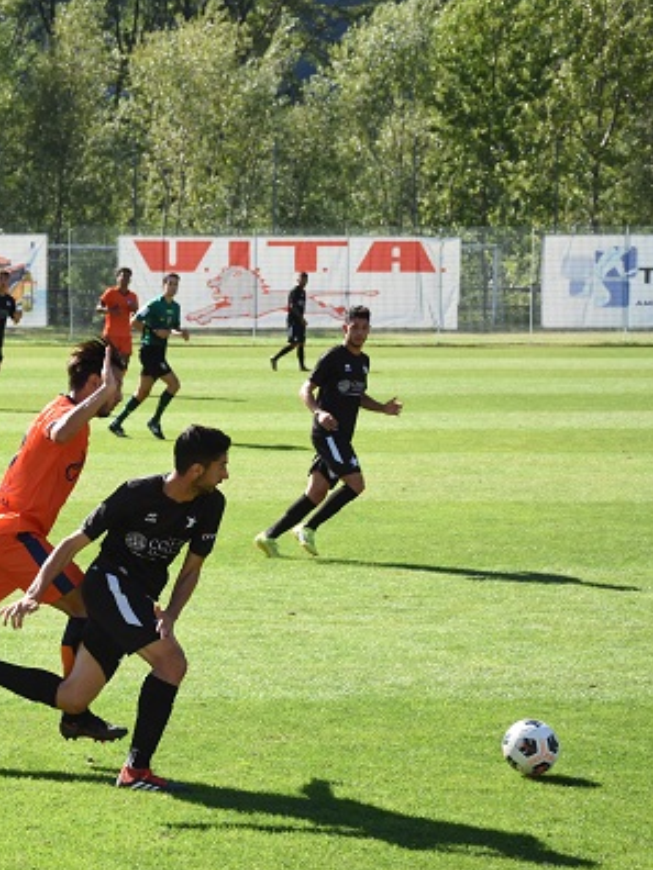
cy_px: 435
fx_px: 3295
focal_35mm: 131
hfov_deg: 11.3
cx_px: 88
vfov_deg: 15.1
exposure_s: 1/1250
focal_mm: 60
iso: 640
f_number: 6.3
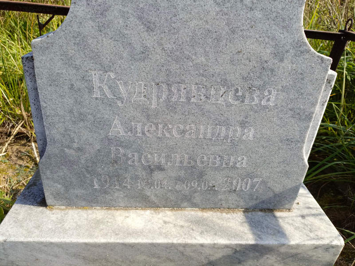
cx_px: 178
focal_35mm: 25
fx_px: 256
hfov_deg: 69.4
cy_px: 133
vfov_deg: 54.9
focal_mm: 4.76
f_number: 1.69
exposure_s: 1/612
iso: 112
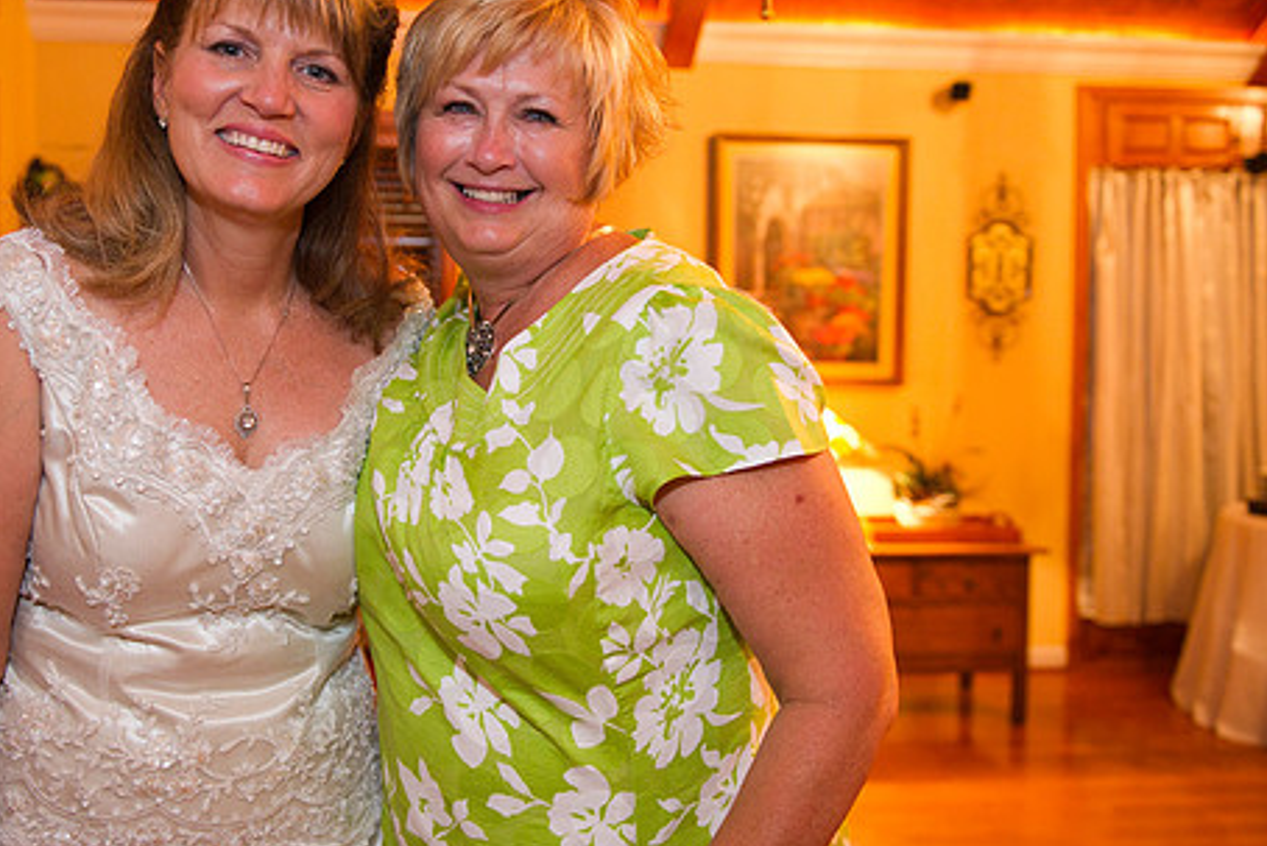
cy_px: 341
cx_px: 494
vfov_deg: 35.8
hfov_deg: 51.5
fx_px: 1303
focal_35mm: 37
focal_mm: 29
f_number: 2.8
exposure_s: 1/50
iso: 2000
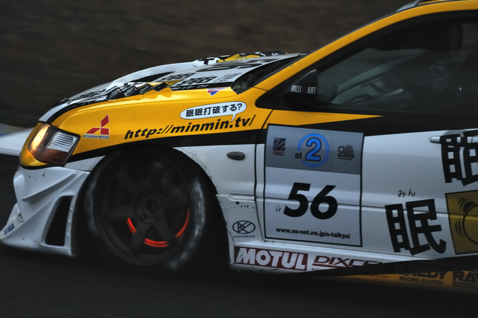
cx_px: 239
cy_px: 159
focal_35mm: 750
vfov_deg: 1.8
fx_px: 9946
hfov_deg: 2.8
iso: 640
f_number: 6.3
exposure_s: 1/400
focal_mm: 500
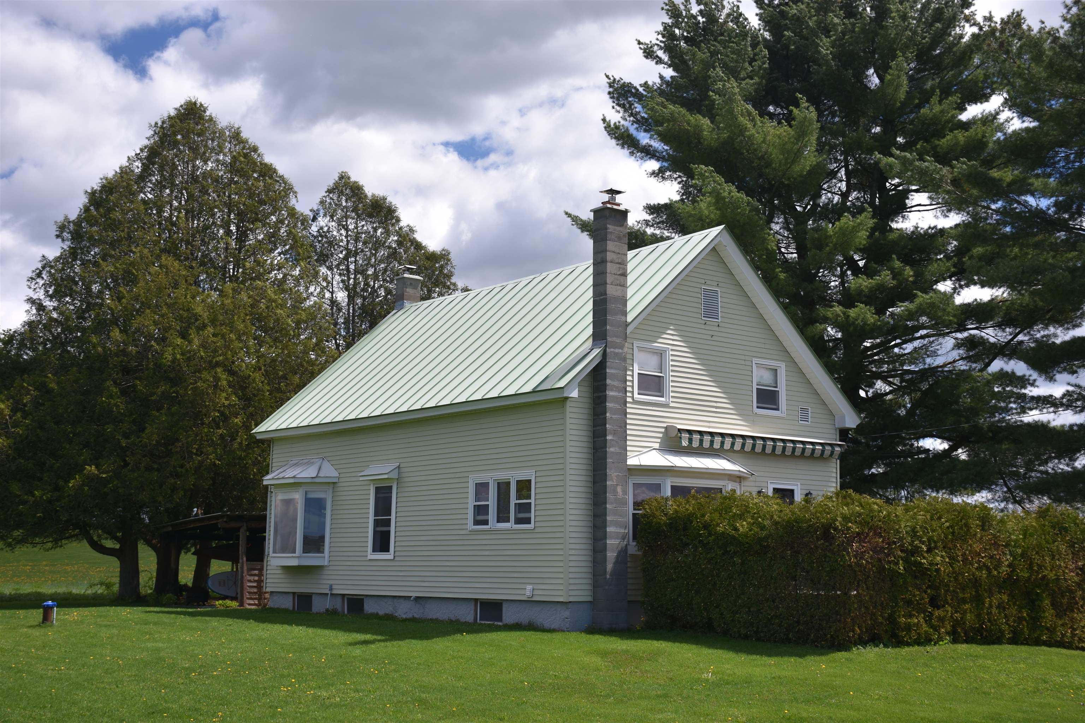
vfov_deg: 28.1
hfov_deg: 41.1
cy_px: 362
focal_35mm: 48
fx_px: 1447
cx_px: 542
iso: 100
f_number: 5.6
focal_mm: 32
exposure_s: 1/250
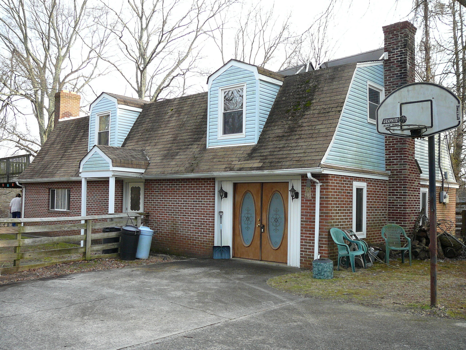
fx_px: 471
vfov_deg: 40.7
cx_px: 233
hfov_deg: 52.6
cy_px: 175
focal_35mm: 35
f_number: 2.8
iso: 80
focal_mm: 5.2
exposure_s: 1/125
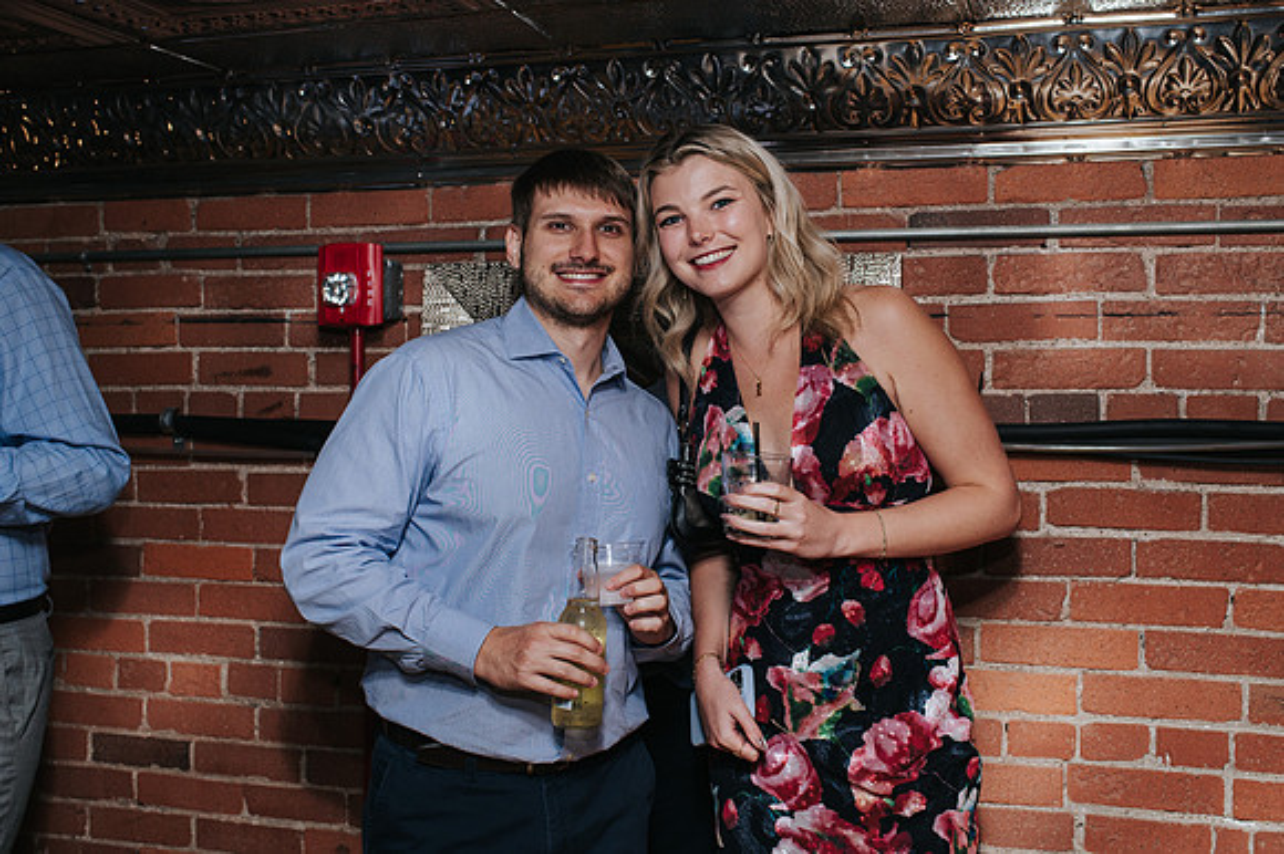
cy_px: 397
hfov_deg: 47.6
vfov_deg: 32.7
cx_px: 662
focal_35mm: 41
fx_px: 1456
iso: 800
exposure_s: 1/200
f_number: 4
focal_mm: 35
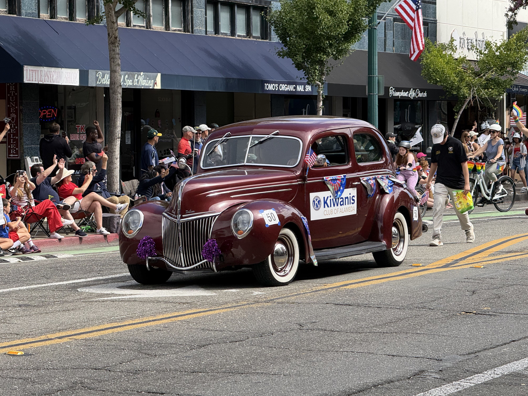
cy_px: 198
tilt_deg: -1.6
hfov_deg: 16.3
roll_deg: +0.2
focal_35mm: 121
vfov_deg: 12.2
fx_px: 1846
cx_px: 265
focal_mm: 15.66
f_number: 2.8
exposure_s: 1/693
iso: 50
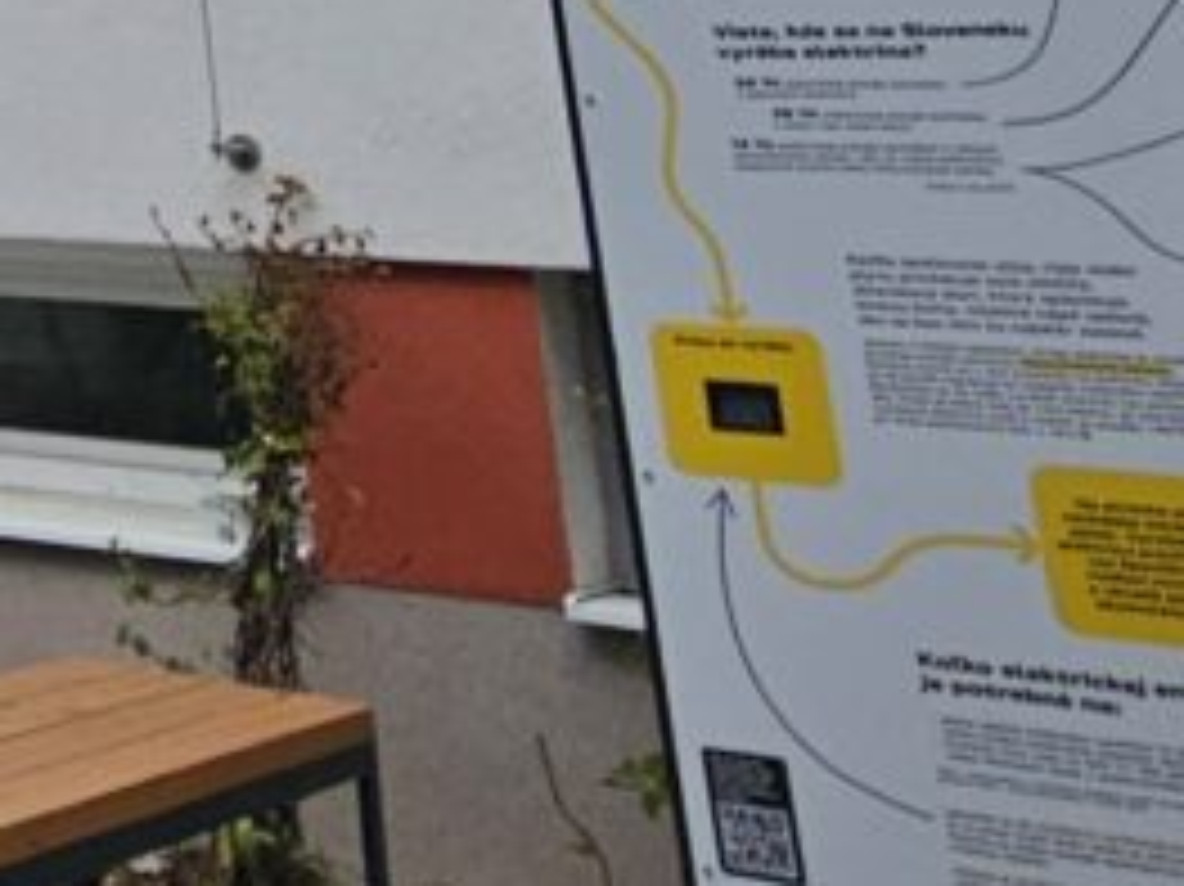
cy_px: -747
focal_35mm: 76
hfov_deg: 18.3
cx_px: -1116
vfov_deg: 16.1
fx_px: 2598
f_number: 2.2
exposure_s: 1/773
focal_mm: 2.2
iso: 64
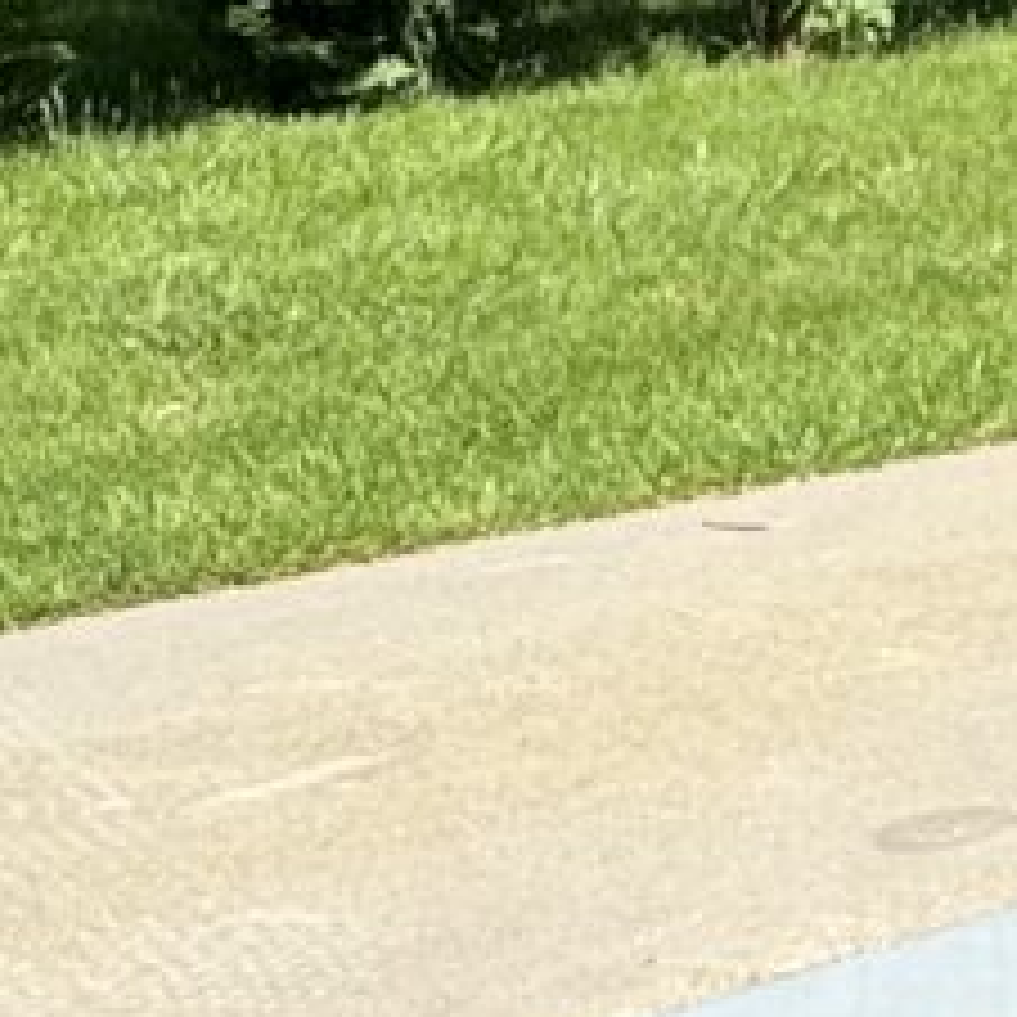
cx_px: 2214
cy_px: -81
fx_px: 3490
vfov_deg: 16.1
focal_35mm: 105
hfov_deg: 13.5
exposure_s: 1/889
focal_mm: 2.22
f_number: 2.2
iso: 40
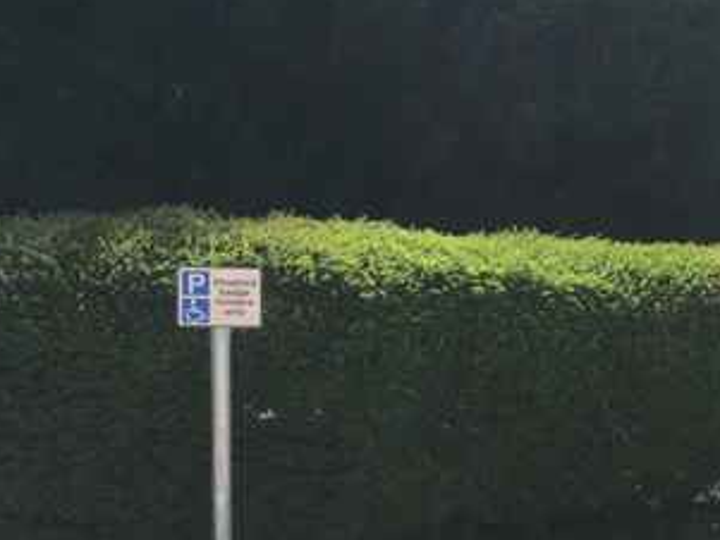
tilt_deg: -4.8
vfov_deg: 19.1
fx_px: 1602
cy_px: 361
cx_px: 919
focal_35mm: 77
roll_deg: -0.3
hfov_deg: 22.8
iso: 25
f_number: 2.2
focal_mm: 4.15
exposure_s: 1/1261
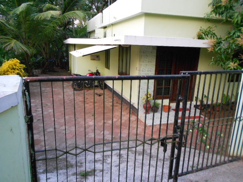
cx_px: 122
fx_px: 183
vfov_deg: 53.1
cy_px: 91
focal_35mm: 26
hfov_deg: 67.3
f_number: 3.2
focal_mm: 4.6
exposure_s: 1/125
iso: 500
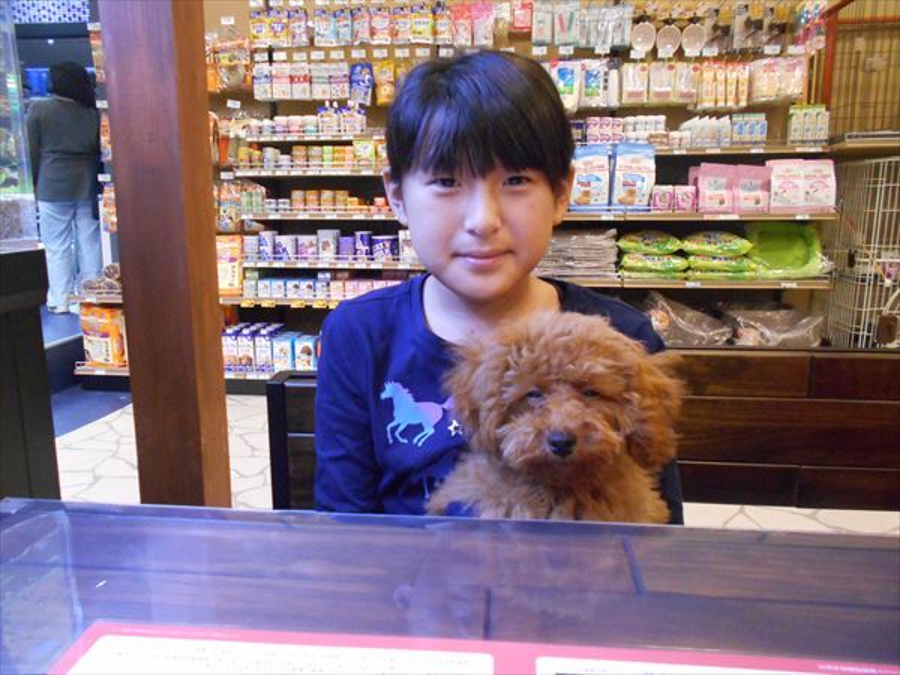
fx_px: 676
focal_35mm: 26
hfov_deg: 67.3
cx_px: 450
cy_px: 338
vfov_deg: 53.1
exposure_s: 1/80
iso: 800
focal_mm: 4.6
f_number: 3.2
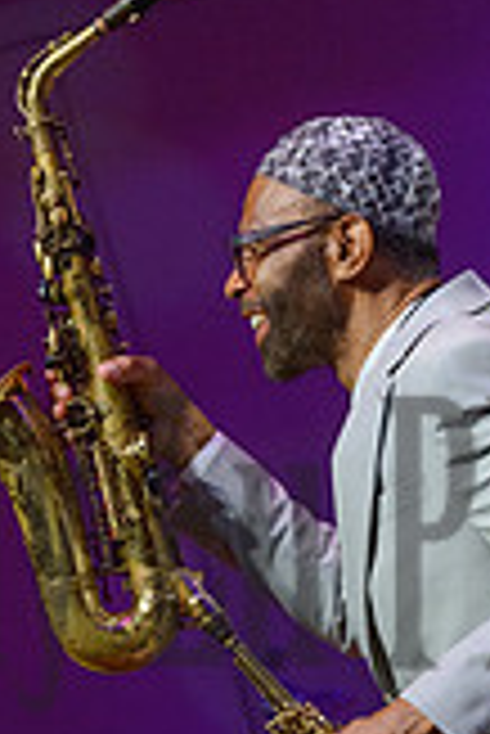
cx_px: 297
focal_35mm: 551
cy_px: 549
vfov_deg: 3.7
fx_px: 11225
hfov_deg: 2.5
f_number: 9
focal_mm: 200
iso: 5000
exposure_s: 1/400
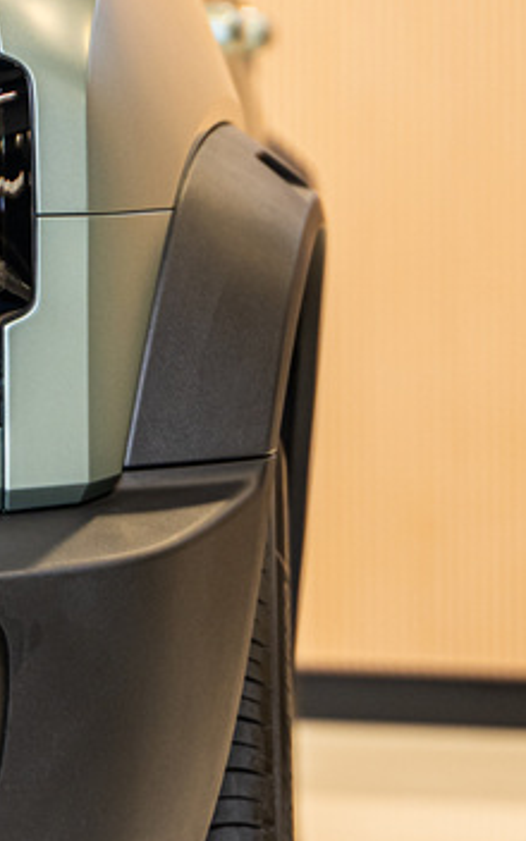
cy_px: 229
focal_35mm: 222
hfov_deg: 5.9
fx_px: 5092
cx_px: 221
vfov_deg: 9.4
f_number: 2.8
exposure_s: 1/125
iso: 640
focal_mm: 75
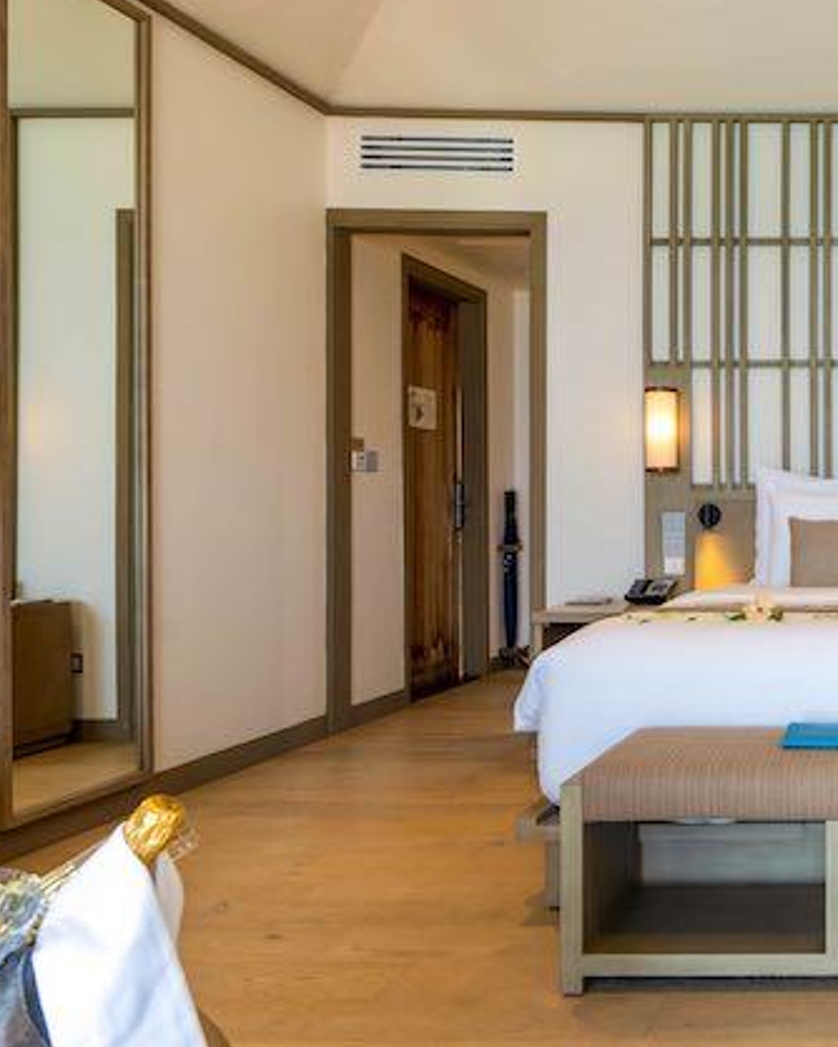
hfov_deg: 34.1
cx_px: 976
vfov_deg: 50.3
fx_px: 1115
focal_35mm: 36
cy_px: 518
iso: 100
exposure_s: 1/25
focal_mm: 16
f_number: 8
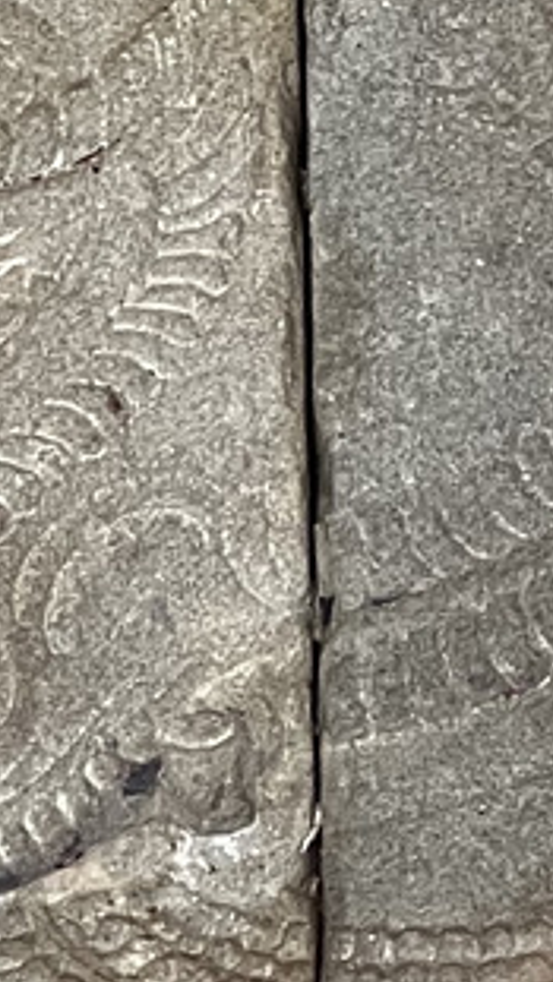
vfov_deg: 5.0
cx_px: 427
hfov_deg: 2.8
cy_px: 208
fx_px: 11258
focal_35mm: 432
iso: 200
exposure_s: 1/99
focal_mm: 9
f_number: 2.8
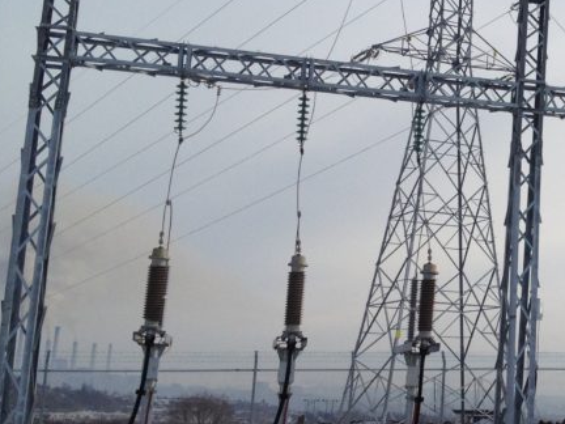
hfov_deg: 22.0
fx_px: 1355
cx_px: 660
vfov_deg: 17.8
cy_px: 174
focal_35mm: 83
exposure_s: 1/3247
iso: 64
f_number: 2.4
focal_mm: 4.28
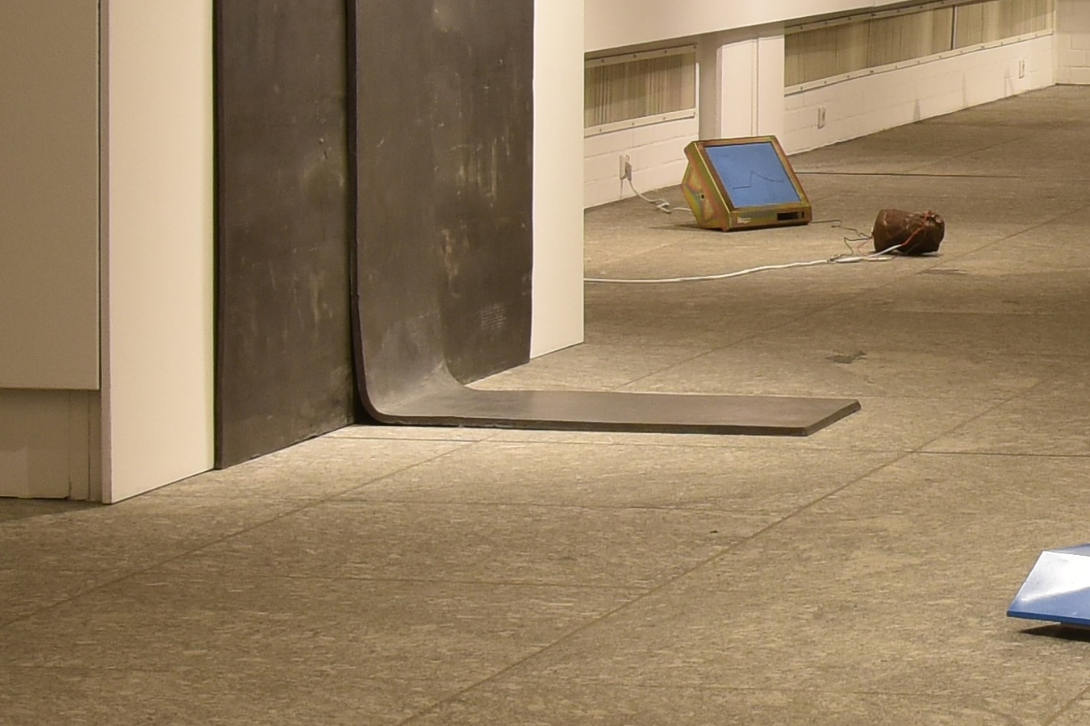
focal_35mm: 169
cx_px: 1723
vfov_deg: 8.1
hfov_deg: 11.6
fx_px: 5115
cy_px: -13
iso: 400
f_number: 8
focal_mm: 31
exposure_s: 1/10
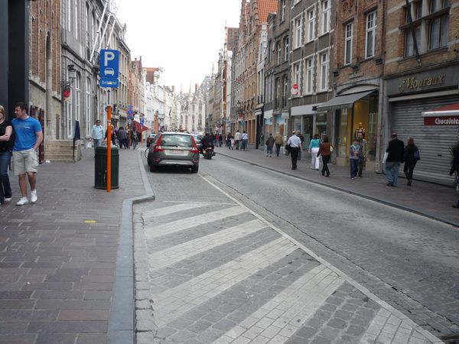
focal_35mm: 32
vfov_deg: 44.2
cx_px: 230
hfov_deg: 56.8
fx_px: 424
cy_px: 172
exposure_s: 1/200
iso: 100
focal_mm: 5.2
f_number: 4
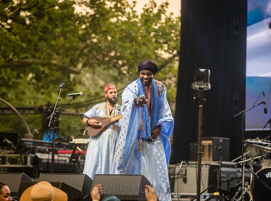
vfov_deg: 10.4
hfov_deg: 14.0
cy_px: 95
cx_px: 112
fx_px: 1106
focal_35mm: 142
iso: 2000
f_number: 2.8
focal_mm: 125
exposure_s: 1/640
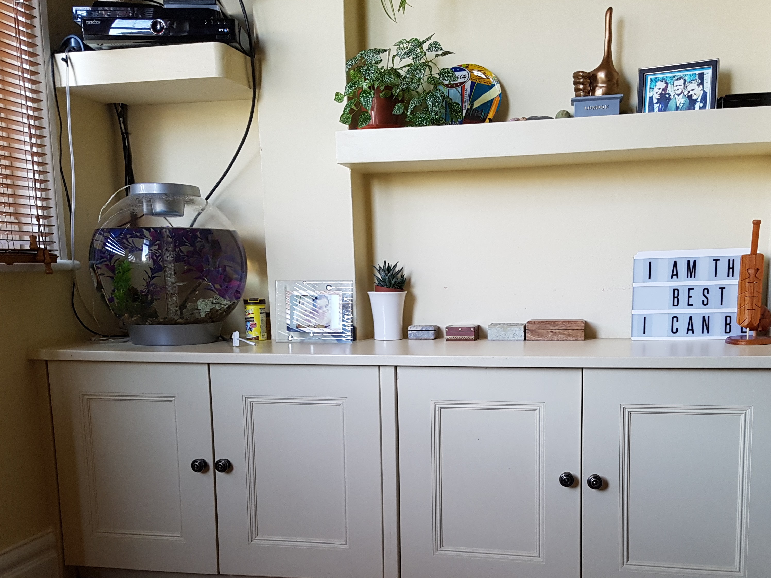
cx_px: 449
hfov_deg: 52.4
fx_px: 780
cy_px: 372
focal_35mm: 35
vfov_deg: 40.3
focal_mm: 4.2
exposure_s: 1/50
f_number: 1.7
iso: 160
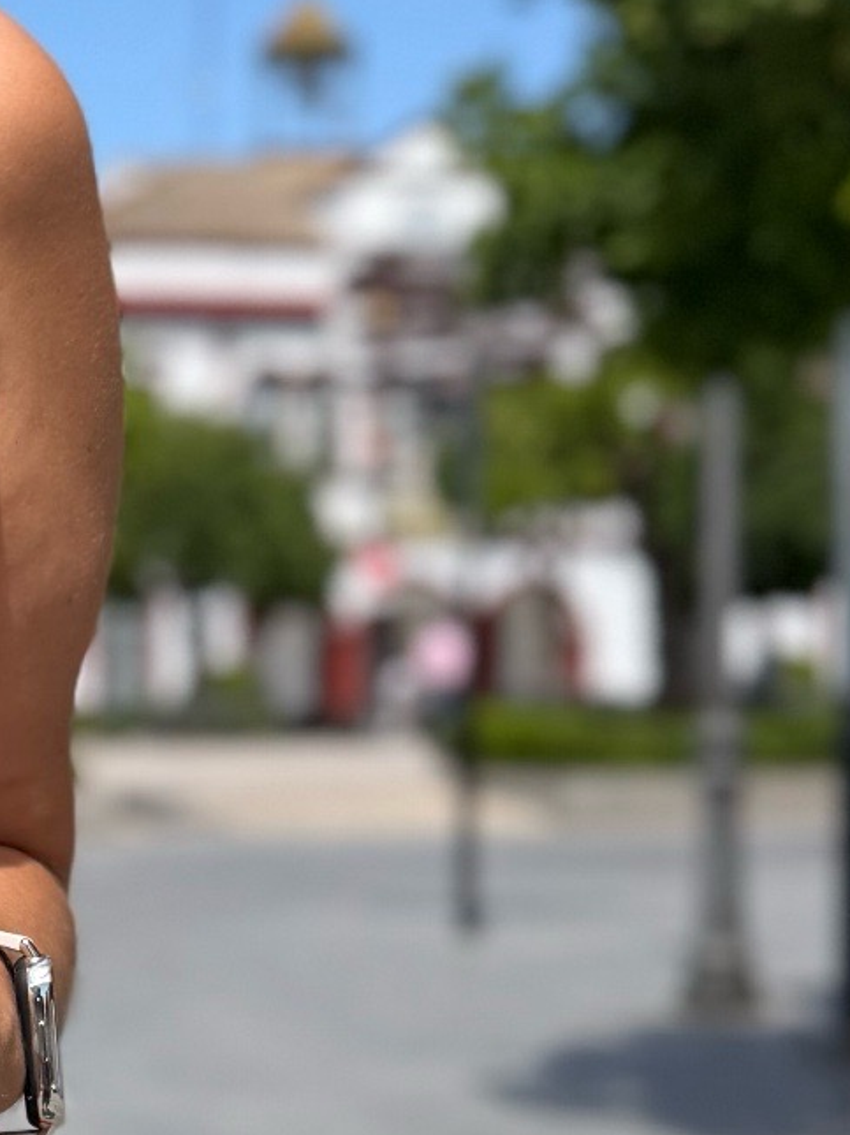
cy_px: 711
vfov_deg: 21.5
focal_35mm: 91
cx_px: -432
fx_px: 2982
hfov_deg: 15.0
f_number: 1.78
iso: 80
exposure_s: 1/3279
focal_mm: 6.76
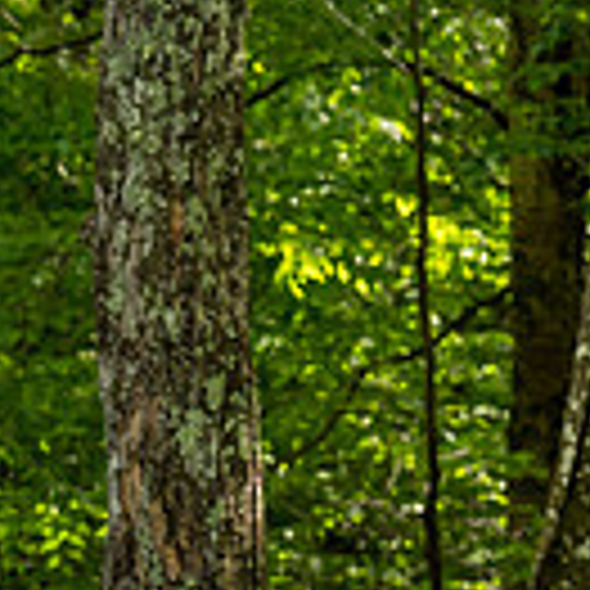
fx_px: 9796
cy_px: 412
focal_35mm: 508
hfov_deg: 3.4
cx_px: -685
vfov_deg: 3.4
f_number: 5.6
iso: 200
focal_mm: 135
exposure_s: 1/80
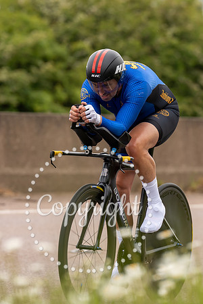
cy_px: 105
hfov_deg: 3.5
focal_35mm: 387
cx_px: 106
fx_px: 3276
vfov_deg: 5.3
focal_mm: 197
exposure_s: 1/1000
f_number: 4
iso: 250
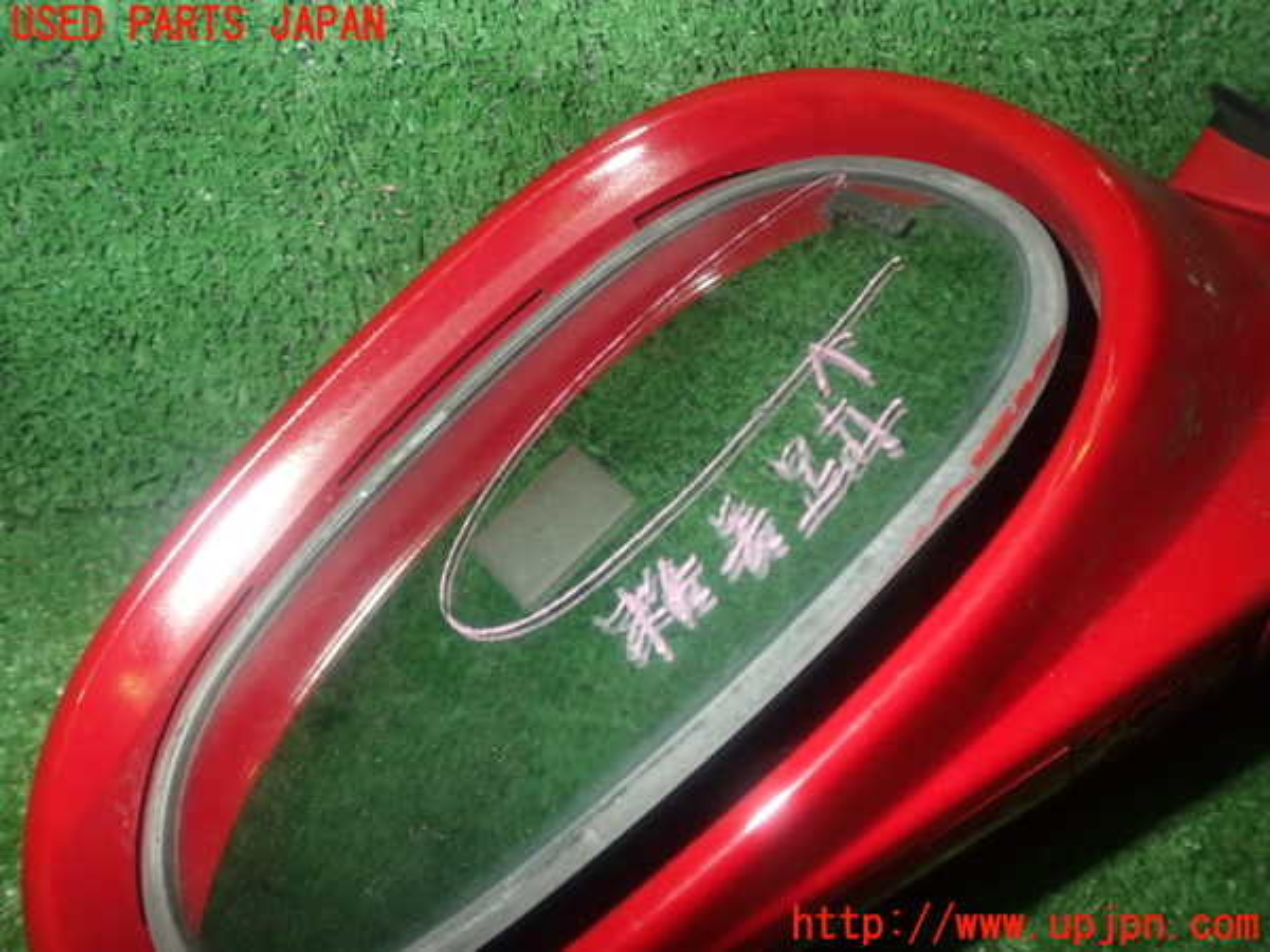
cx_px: 635
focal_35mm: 30
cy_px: 476
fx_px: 1101
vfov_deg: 46.8
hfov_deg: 60.0
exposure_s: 1/30
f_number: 6.3
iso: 200
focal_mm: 5.4
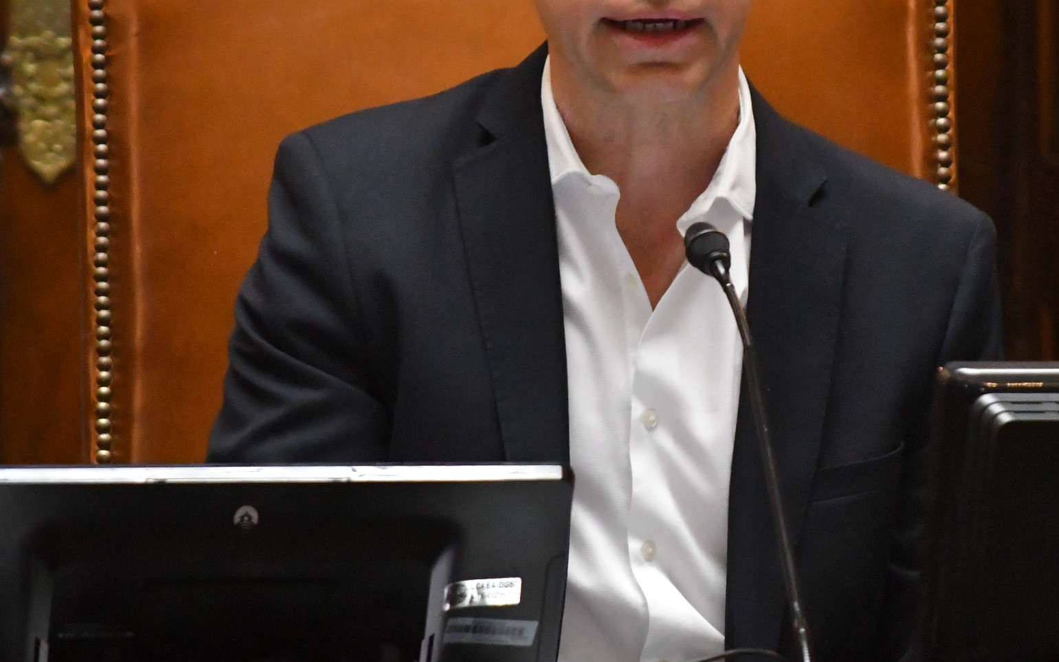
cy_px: 253
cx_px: 670
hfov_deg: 4.8
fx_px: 12728
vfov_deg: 3.0
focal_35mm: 441
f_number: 5.6
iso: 8000
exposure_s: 1/200
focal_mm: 160
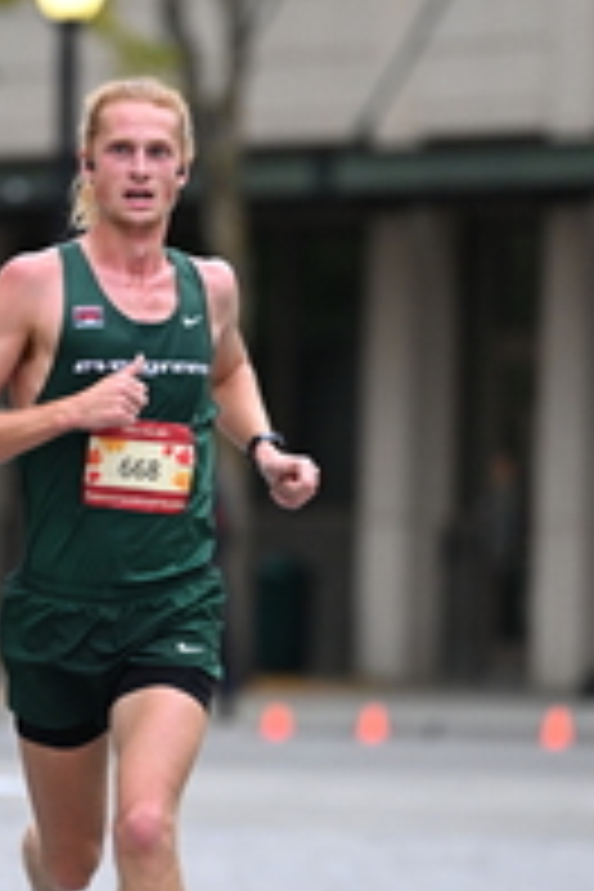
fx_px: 13092
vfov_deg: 3.9
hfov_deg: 2.6
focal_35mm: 529
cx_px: 142
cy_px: 315
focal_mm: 190
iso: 1600
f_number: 2.8
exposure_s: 1/1000
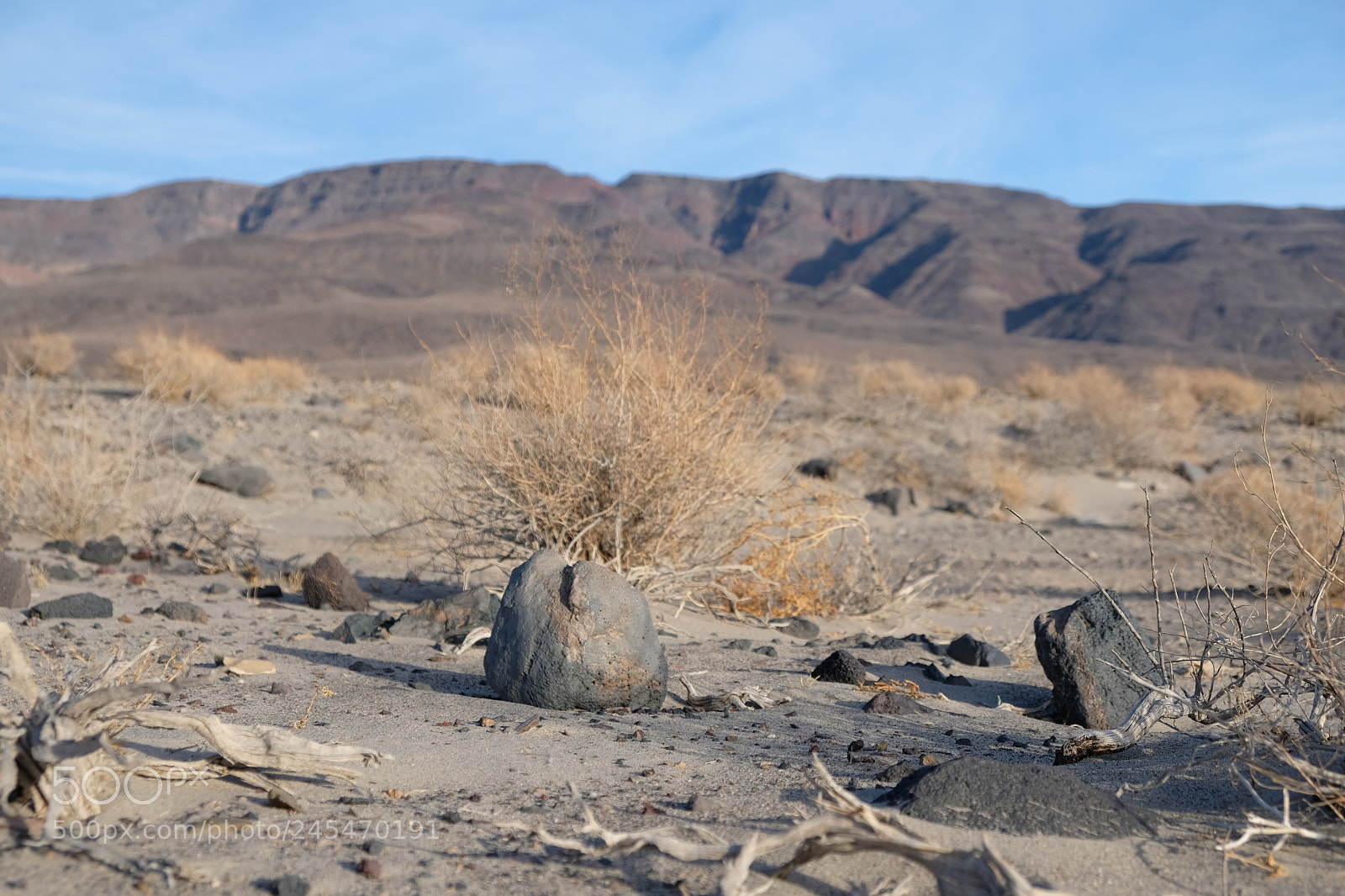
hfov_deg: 35.6
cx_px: 672
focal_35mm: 56
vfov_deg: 24.2
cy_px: 448
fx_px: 2092
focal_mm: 37.4
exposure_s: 1/150
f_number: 5
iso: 200
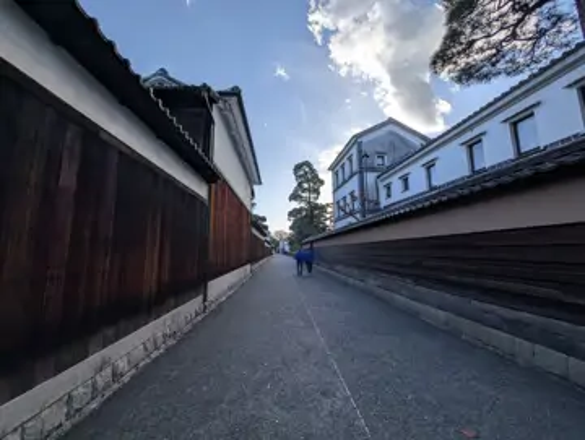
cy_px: 220
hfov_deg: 110.5
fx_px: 203
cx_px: 292
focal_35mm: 12
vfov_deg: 94.6
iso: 38
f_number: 1.95
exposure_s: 1/1733
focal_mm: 2.23
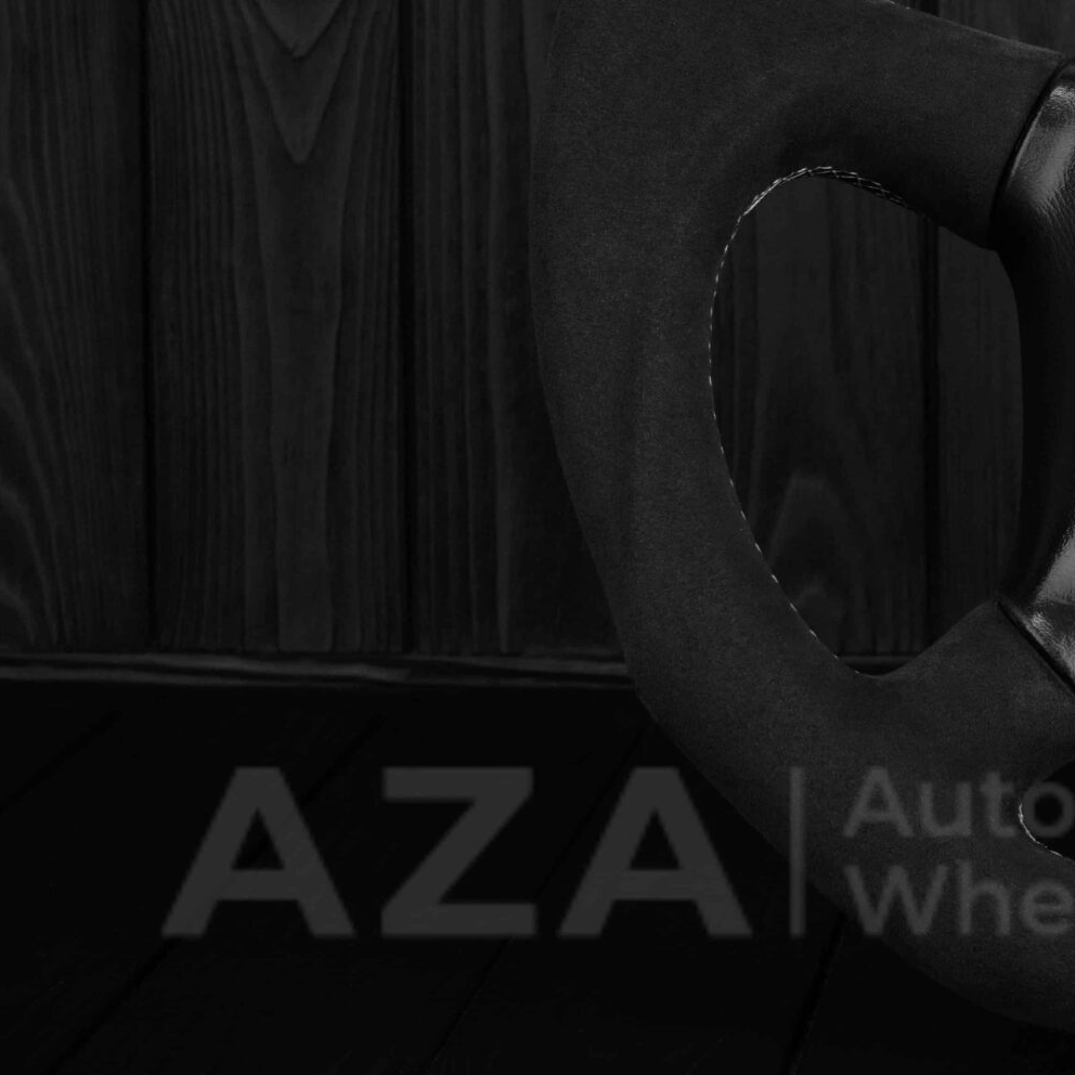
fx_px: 4044
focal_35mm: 115
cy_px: 240
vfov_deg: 15.1
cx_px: 1384
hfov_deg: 14.5
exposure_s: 1/125
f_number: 6.3
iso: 500
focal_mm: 35
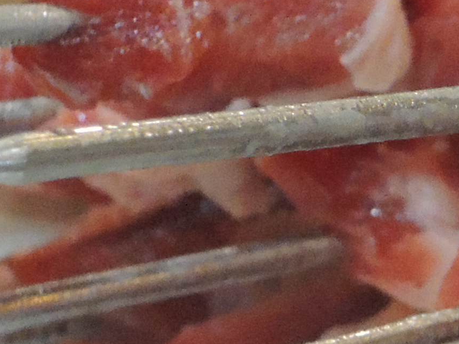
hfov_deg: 6.5
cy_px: 356
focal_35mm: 296
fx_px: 3925
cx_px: 865
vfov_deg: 5.0
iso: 1600
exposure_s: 1/50
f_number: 4
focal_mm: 9.9
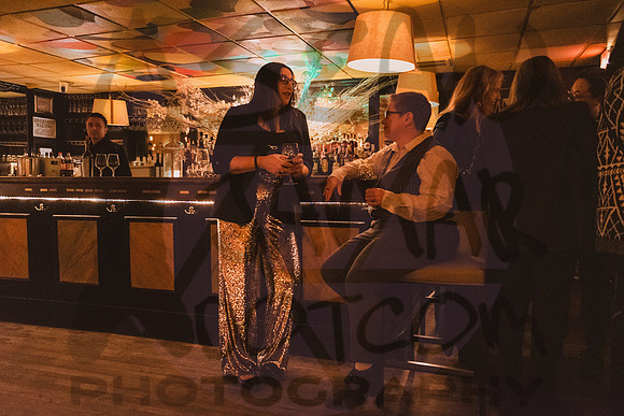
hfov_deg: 64.3
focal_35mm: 29
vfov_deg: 45.5
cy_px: 208
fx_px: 496
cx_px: 312
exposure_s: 1/80
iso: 10000
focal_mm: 28
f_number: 2.8
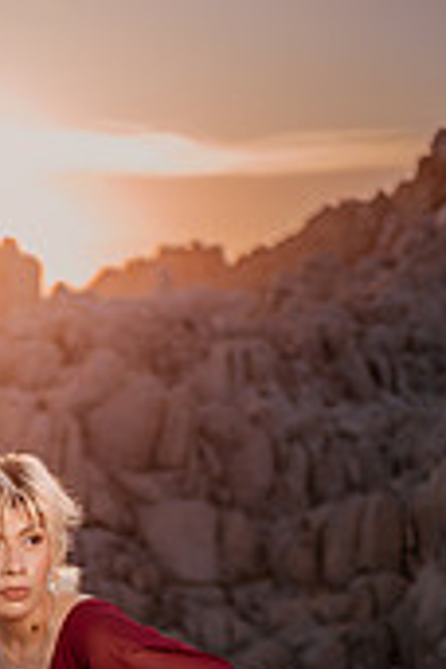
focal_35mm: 92
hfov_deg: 14.5
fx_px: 1710
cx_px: -55
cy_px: 724
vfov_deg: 21.1
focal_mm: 35
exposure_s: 1/1000
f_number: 1.4
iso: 50
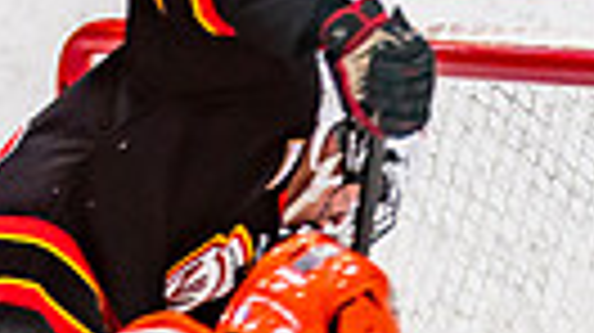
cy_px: 706
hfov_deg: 2.9
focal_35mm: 744
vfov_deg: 1.6
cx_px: -239
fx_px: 11709
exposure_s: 1/640
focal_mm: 123
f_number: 2.8
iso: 800
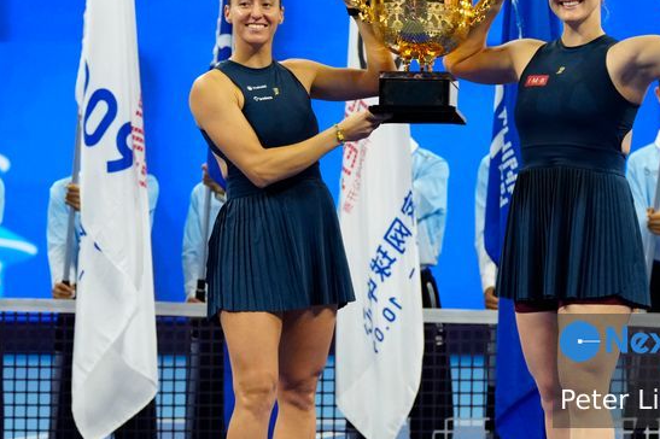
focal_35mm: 281
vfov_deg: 4.9
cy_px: 300
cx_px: 442
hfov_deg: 7.3
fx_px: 5148
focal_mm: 150
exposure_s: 1/500
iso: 2500
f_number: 4.5
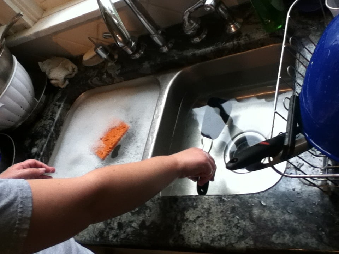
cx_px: 170
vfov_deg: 44.2
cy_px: 127
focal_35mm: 32
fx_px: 313
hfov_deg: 56.8
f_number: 2.4
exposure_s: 1/30
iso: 100
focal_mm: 3.85
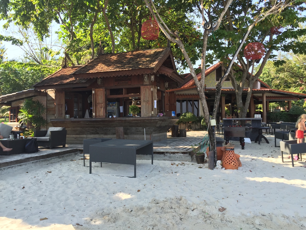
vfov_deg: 48.2
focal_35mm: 29
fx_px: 256
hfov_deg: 61.7
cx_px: 153
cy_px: 115
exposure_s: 1/353
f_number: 2.2
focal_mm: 4.15
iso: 32
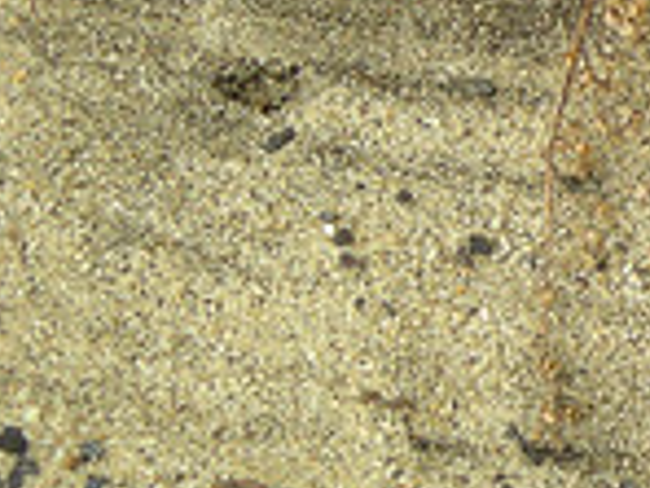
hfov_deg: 4.8
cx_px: 1239
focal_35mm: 411
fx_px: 7718
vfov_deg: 3.6
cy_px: -292
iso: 50
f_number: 4.7
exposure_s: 1/63.7
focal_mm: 17.1
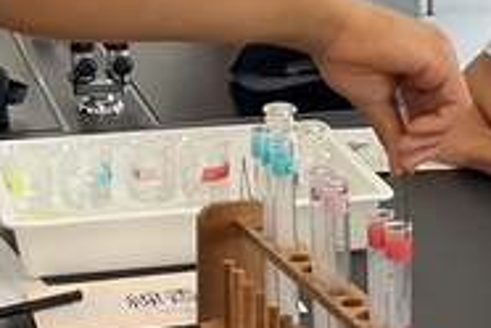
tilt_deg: -15.8
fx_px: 1773
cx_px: 309
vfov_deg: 10.5
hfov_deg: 15.7
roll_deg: +0.6
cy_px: 93
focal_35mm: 130
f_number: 1.8
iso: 50
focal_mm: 3
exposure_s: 1/100
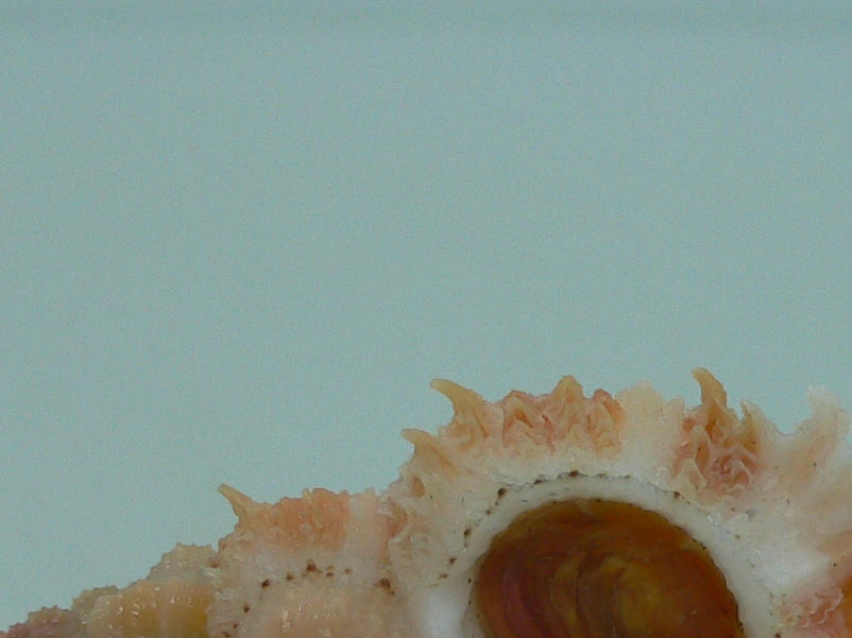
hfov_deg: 22.1
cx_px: 586
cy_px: 793
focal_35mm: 88
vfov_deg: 16.0
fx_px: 2165
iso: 80
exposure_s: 1/60
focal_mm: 4.6
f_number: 2.8
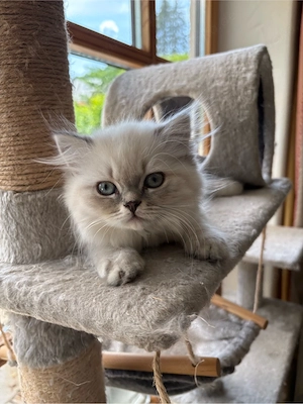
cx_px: 152
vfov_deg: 67.3
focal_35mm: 26
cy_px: 202
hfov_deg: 53.1
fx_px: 303
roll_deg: +0.5
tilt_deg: -12.6
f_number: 1.6
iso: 64
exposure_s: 1/286
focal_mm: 5.96
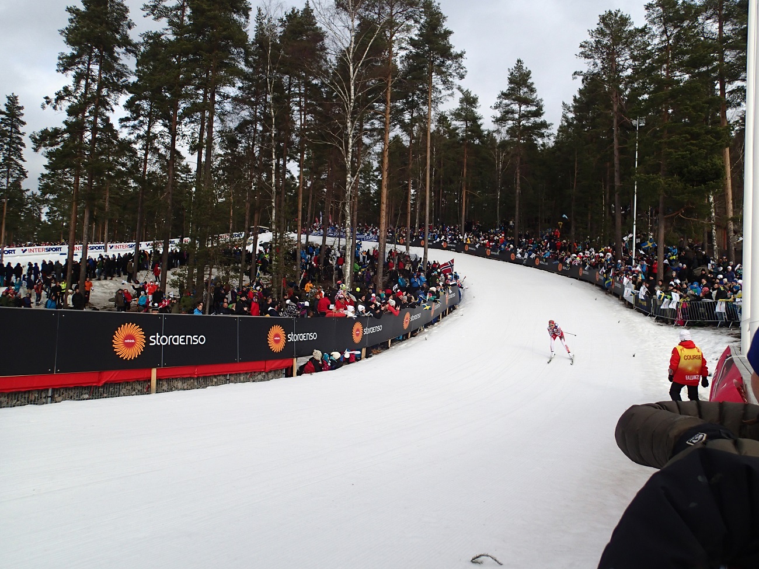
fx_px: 548
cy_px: 284
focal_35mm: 25
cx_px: 380
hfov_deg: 69.4
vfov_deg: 54.9
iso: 100
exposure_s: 1/160
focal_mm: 4.5
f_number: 8
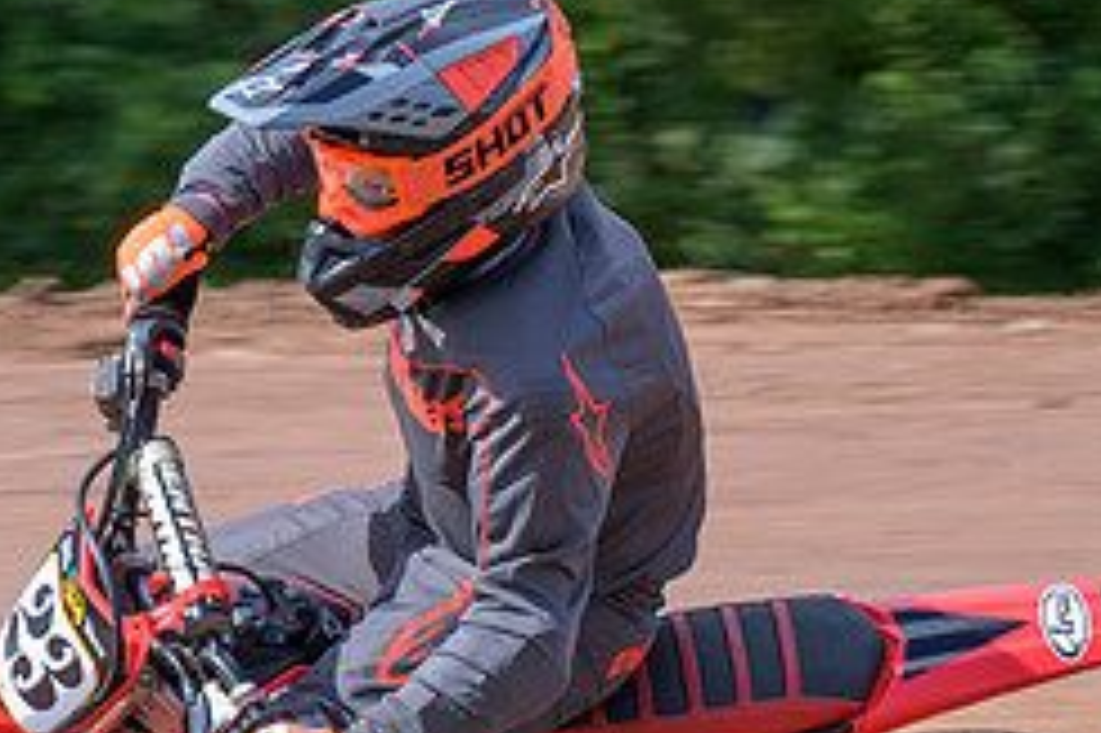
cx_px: 418
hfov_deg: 7.6
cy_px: 580
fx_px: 8252
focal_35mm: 270
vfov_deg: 5.1
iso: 125
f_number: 8
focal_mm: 76
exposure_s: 1/250
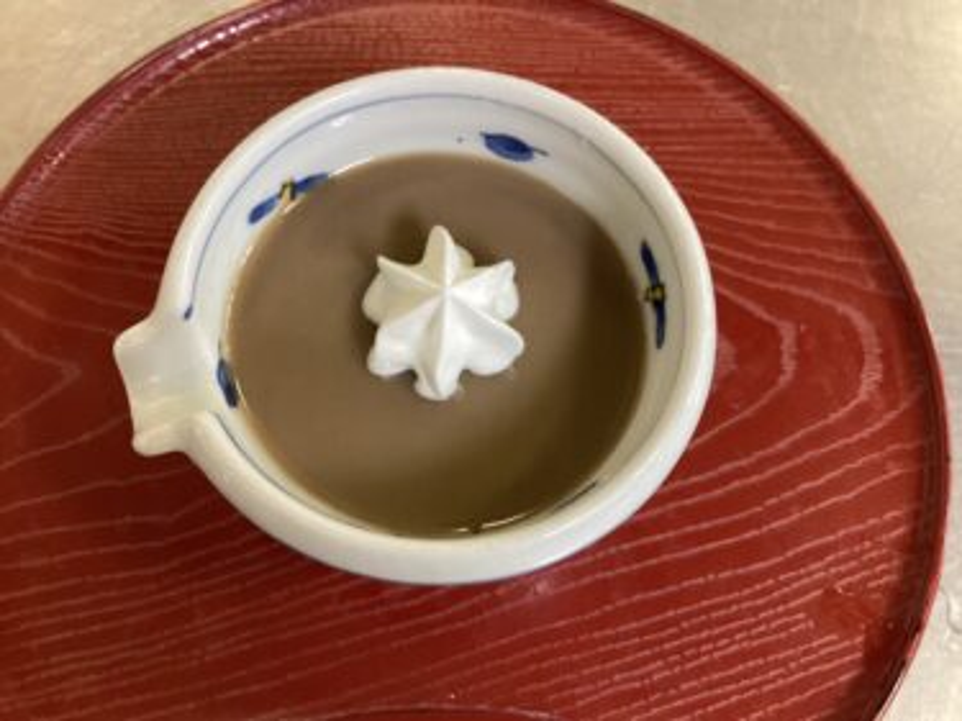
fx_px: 861
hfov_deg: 58.4
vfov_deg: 45.4
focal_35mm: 31
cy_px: 360
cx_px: 481
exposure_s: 1/40
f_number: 2.4
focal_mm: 3.3
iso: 320
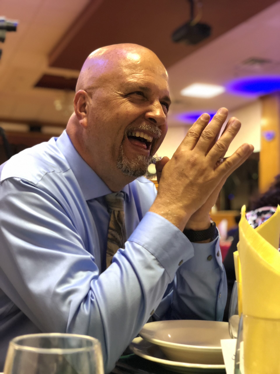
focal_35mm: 52
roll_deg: -1.8
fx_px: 561
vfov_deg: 36.8
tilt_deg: +4.3
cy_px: 187
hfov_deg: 28.0
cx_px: 140
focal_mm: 6
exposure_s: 1/13
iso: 160
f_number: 2.4
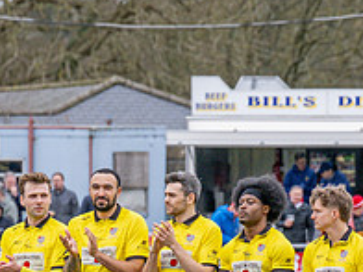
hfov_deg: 3.5
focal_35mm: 566
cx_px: 16
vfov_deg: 2.6
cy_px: 335
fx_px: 5935
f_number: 4
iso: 400
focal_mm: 120
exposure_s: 1/640
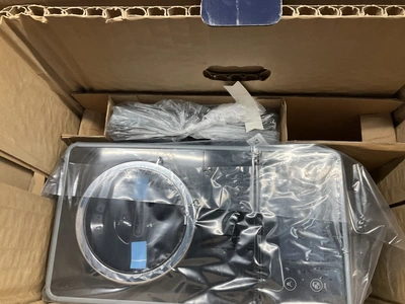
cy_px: 152
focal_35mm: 29
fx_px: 339
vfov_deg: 48.2
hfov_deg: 61.7
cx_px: 202
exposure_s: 1/120
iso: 50
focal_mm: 3
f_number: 1.8
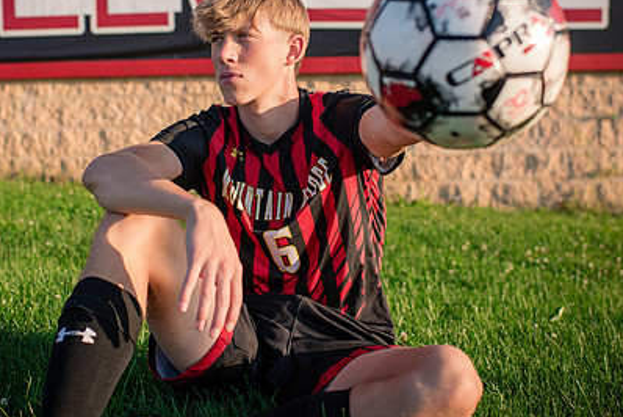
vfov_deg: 26.3
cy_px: 121
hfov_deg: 38.6
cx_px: 239
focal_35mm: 51
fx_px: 883
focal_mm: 35
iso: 320
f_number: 2.8
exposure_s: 1/2500
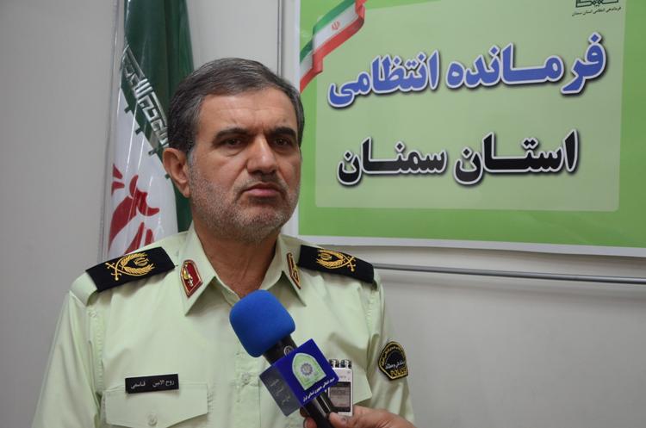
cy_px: 214
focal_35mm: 60
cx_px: 323
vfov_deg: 22.5
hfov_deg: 33.5
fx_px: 1075
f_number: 5.6
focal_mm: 40
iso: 1600
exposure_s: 1/125
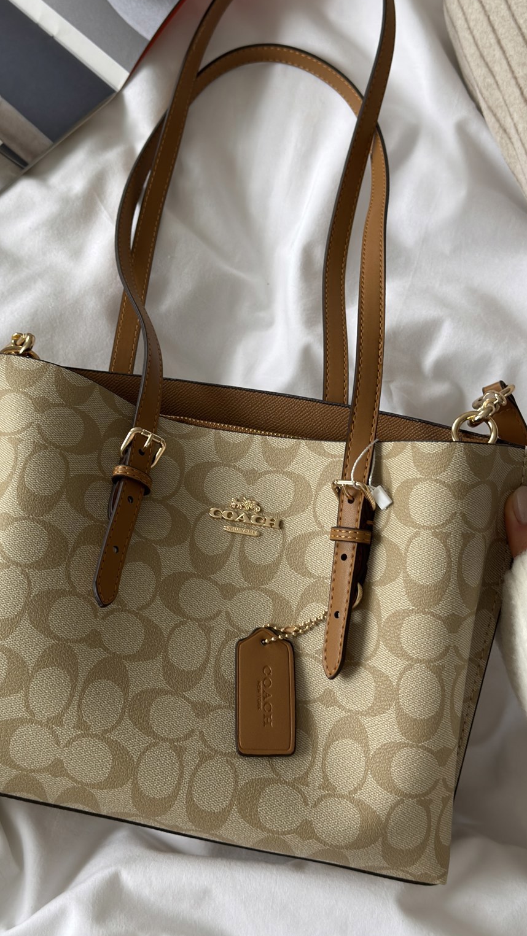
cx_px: 235
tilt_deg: -69.2
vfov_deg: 41.3
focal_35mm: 50
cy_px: 457
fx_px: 1242
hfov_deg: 23.9
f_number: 1.78
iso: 50
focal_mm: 6.76
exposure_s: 1/121
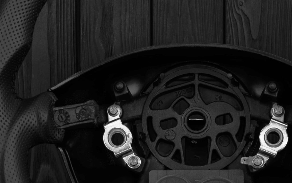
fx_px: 996
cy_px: 107
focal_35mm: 125
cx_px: 194
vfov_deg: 10.5
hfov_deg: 16.6
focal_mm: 35
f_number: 6.3
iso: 500
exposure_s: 1/125
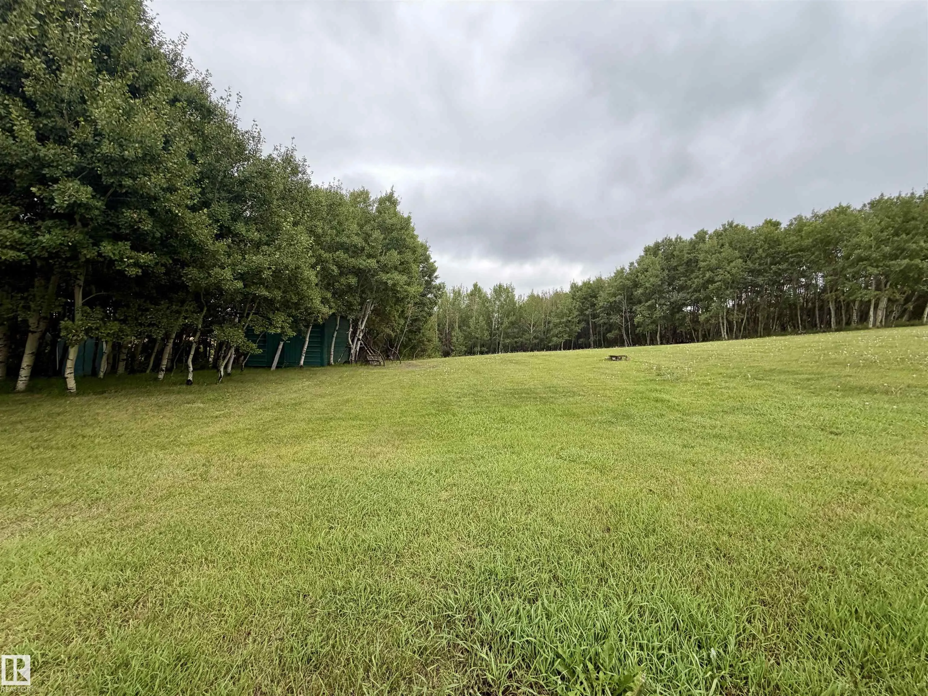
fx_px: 375
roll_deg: -1.2
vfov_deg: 85.7
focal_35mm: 14
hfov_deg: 102.1
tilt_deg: -1.5
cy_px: 348
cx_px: 464
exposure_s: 1/502
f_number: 2.2
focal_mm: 2.22
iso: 64
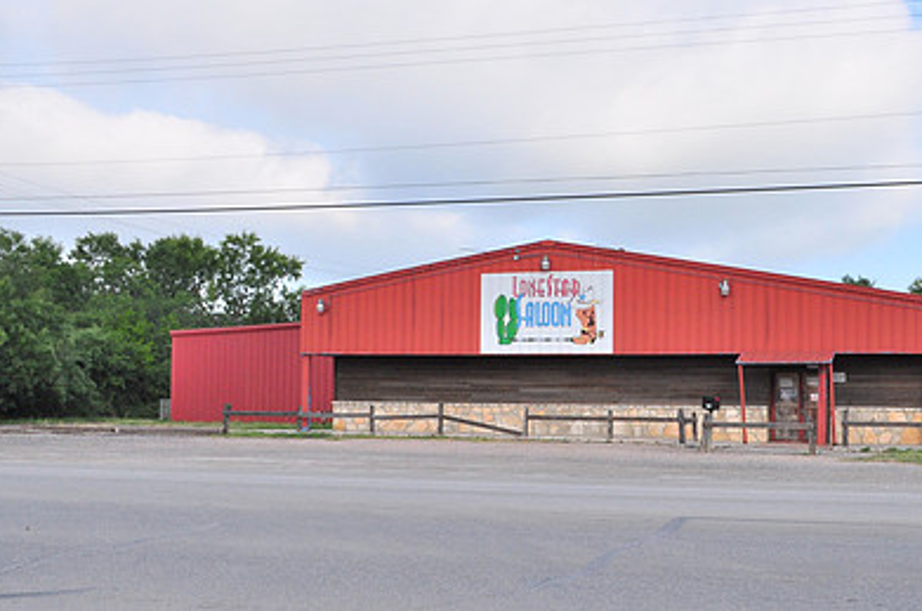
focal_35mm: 49
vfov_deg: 27.4
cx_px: 667
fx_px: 1252
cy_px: 350
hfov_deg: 39.5
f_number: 18
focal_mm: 22
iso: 400
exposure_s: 1/125
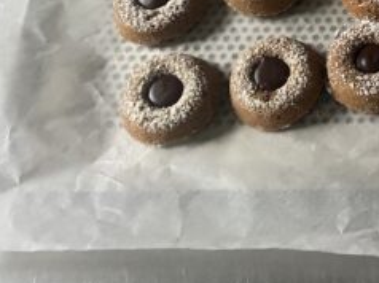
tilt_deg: -59.0
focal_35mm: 73
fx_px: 798
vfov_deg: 19.2
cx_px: 440
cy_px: -37
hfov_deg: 24.5
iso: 640
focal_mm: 4.25
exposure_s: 1/30
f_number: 1.8
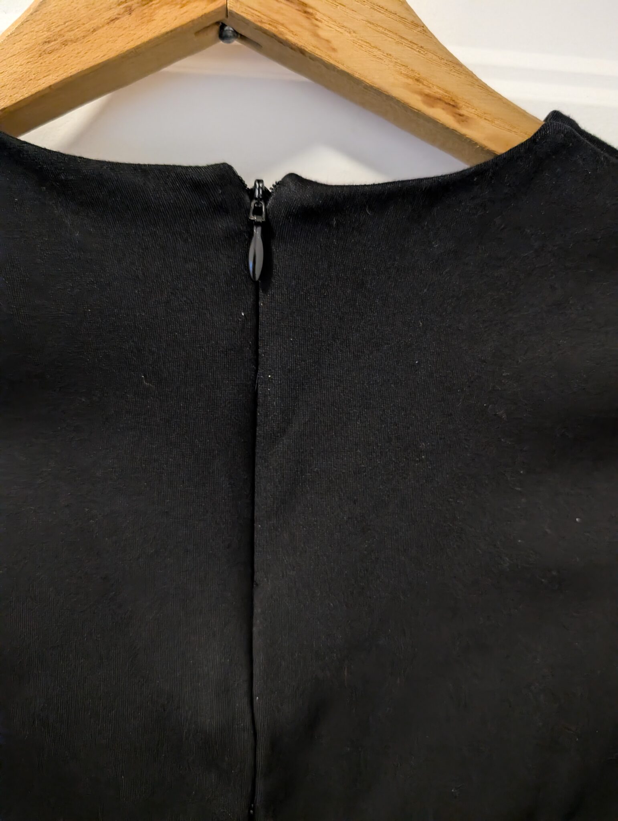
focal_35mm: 24
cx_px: 309
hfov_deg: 56.9
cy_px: 410
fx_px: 570
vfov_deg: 71.5
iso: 1442
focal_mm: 6.9
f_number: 1.68
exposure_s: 1/120
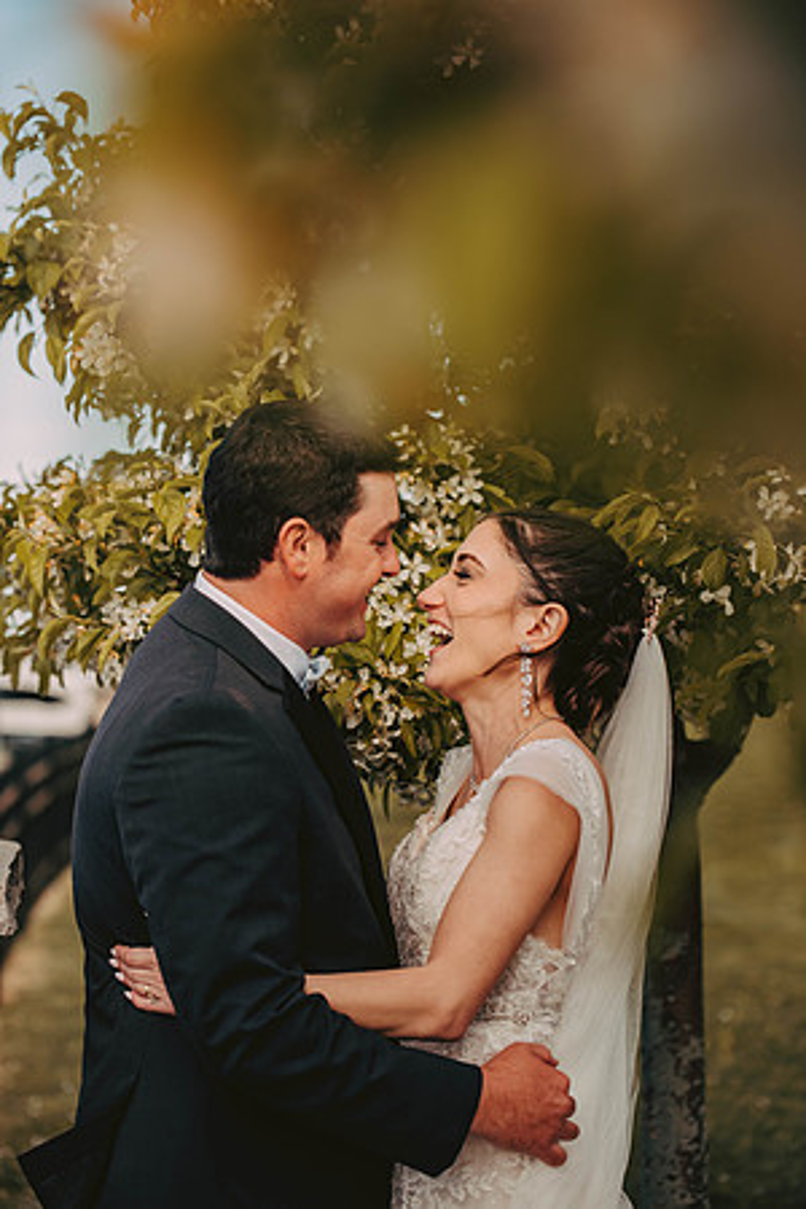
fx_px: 2686
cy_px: 604
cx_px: 403
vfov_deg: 25.4
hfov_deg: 17.1
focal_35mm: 80
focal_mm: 80
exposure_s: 1/2500
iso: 500
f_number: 2.8
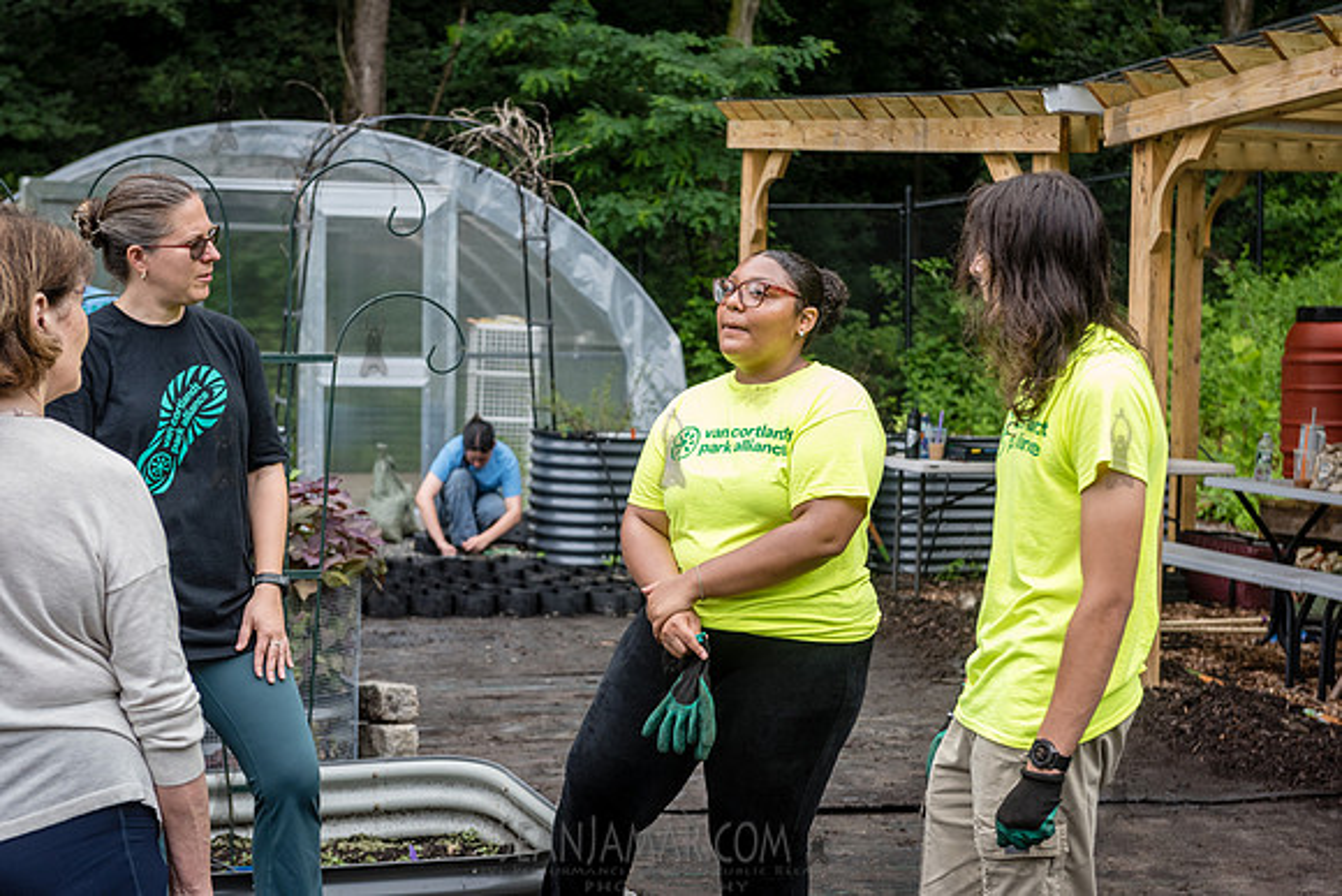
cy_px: 448
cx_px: 671
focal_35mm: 66
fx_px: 2461
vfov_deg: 20.6
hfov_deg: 30.5
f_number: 4.5
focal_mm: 66
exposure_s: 1/640
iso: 640
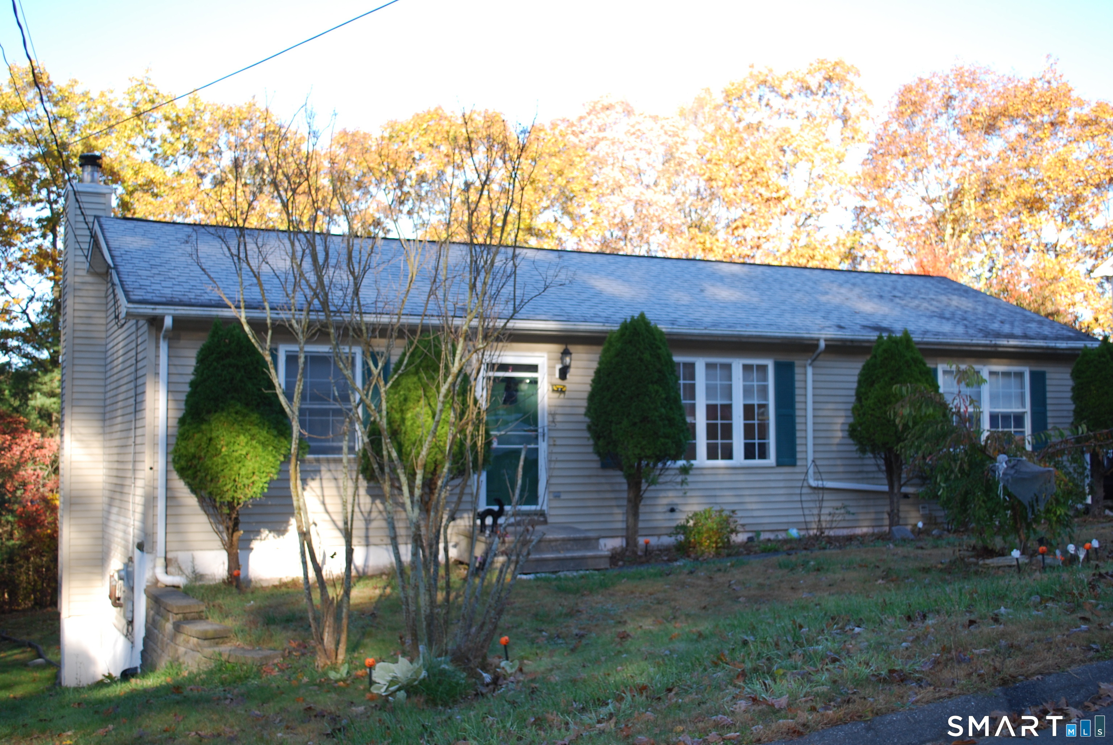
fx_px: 1300
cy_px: 372
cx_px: 556
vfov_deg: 32.0
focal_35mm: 42
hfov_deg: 46.4
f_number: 4.5
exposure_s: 1/125
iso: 140
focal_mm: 28
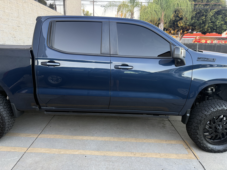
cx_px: 114
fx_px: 157
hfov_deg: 71.6
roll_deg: -0.7
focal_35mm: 24
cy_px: 85
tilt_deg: -14.2
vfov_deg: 56.8
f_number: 1.78
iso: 200
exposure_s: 1/132
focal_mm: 6.76
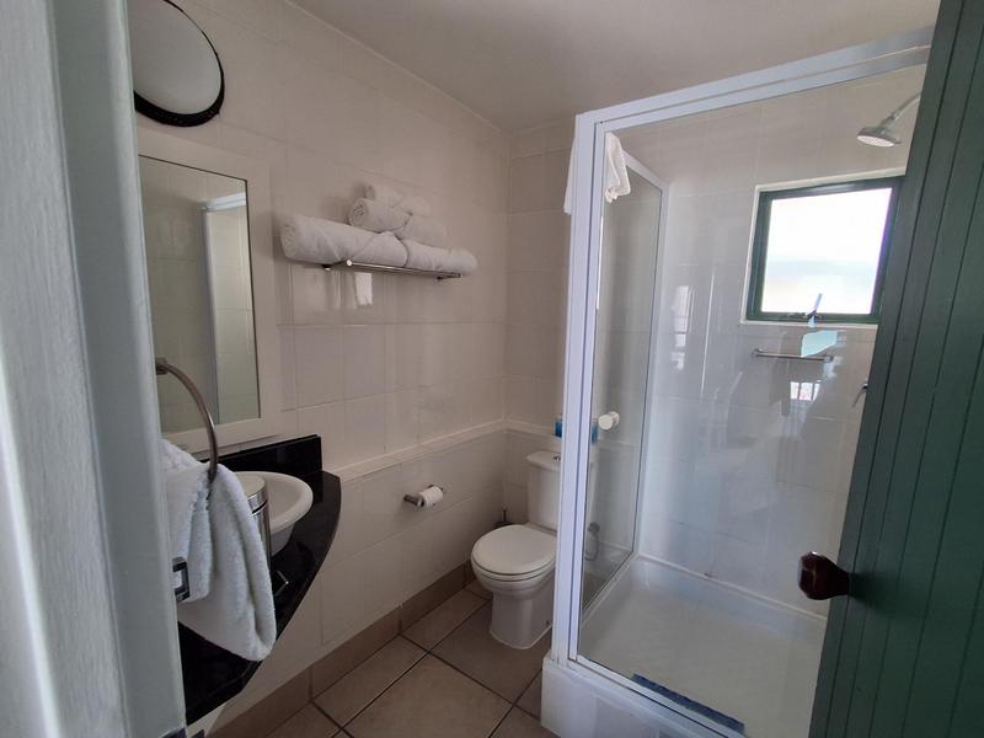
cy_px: 369
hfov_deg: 94.5
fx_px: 455
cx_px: 492
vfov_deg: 78.1
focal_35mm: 16
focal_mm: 1.64
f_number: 2.2
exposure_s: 1/50
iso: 64
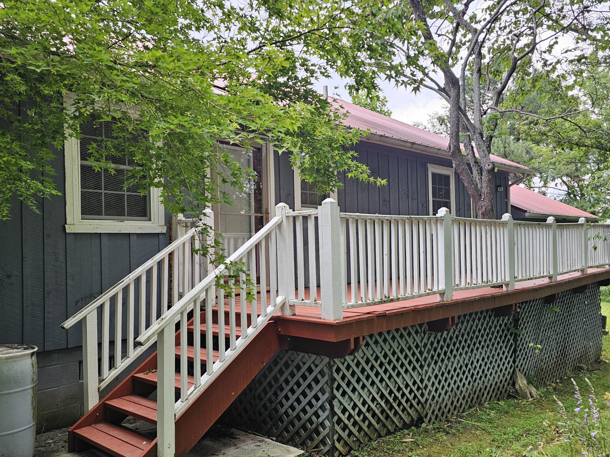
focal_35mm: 30
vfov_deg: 46.7
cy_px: 249
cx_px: 325
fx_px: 529
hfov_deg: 59.9
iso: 50
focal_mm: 6.3
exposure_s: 1/120
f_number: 1.7
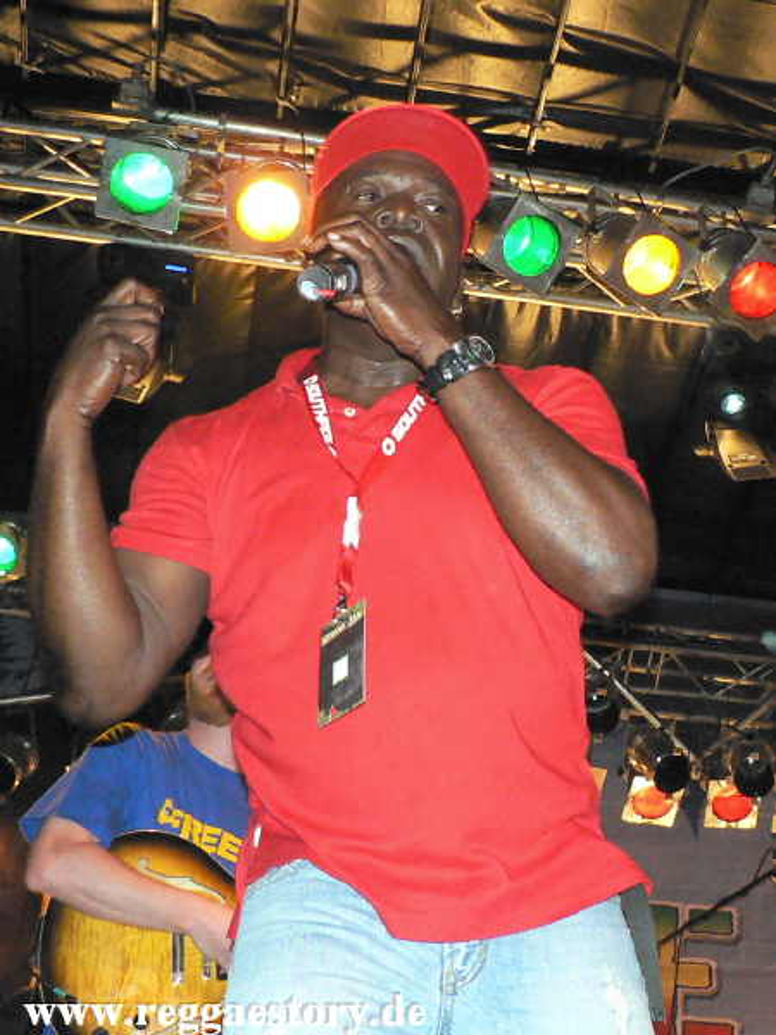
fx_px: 1046
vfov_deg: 52.6
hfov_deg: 40.7
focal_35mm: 35
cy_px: 518
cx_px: 388
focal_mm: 6
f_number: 2.8
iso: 400
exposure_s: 1/60
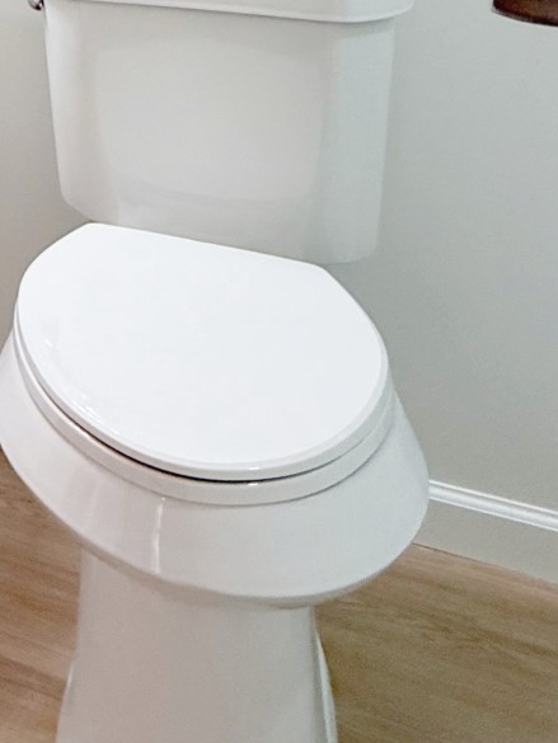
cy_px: -203
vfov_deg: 31.0
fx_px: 1053
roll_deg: +0.4
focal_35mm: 49
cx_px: -366
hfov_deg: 22.1
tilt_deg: +0.3
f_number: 2.2
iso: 250
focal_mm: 2.22
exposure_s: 1/60
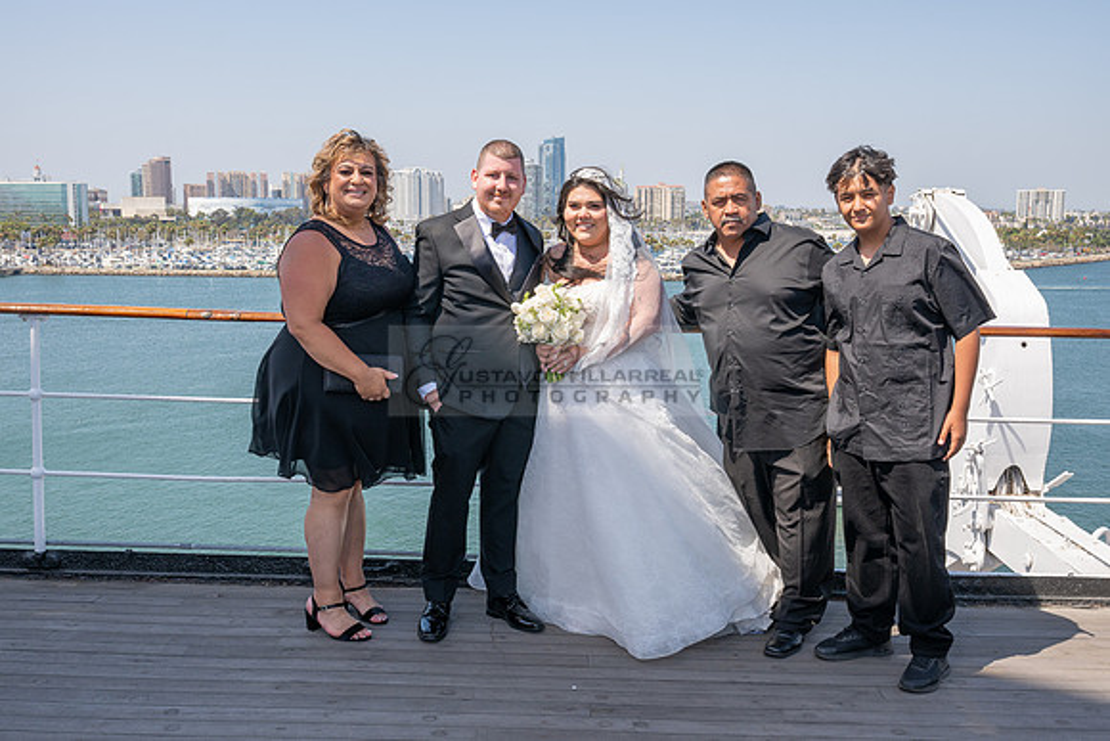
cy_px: 370
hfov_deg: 53.1
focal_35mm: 36
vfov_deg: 36.9
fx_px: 1110
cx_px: 555
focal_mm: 36
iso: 200
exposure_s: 1/200
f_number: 11
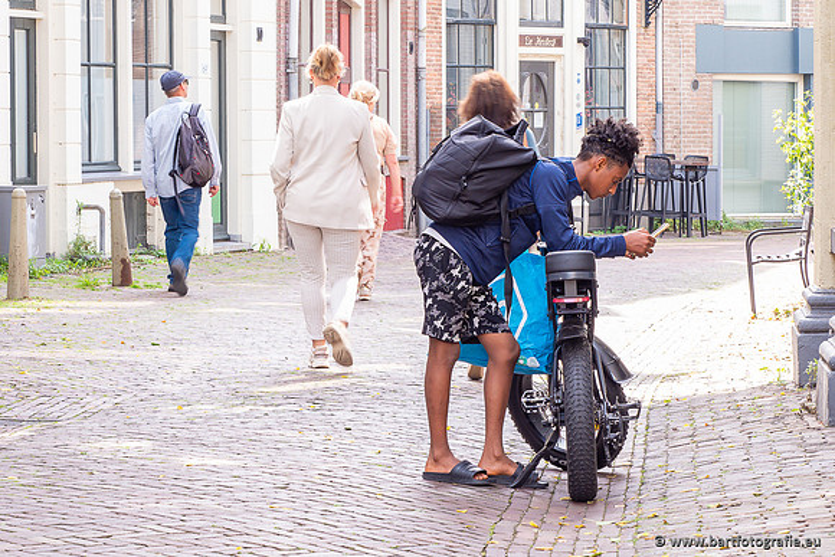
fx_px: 3496
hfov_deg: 13.6
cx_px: 430
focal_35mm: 151
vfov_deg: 9.1
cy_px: 295
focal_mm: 60
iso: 200
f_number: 7.1
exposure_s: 1/20
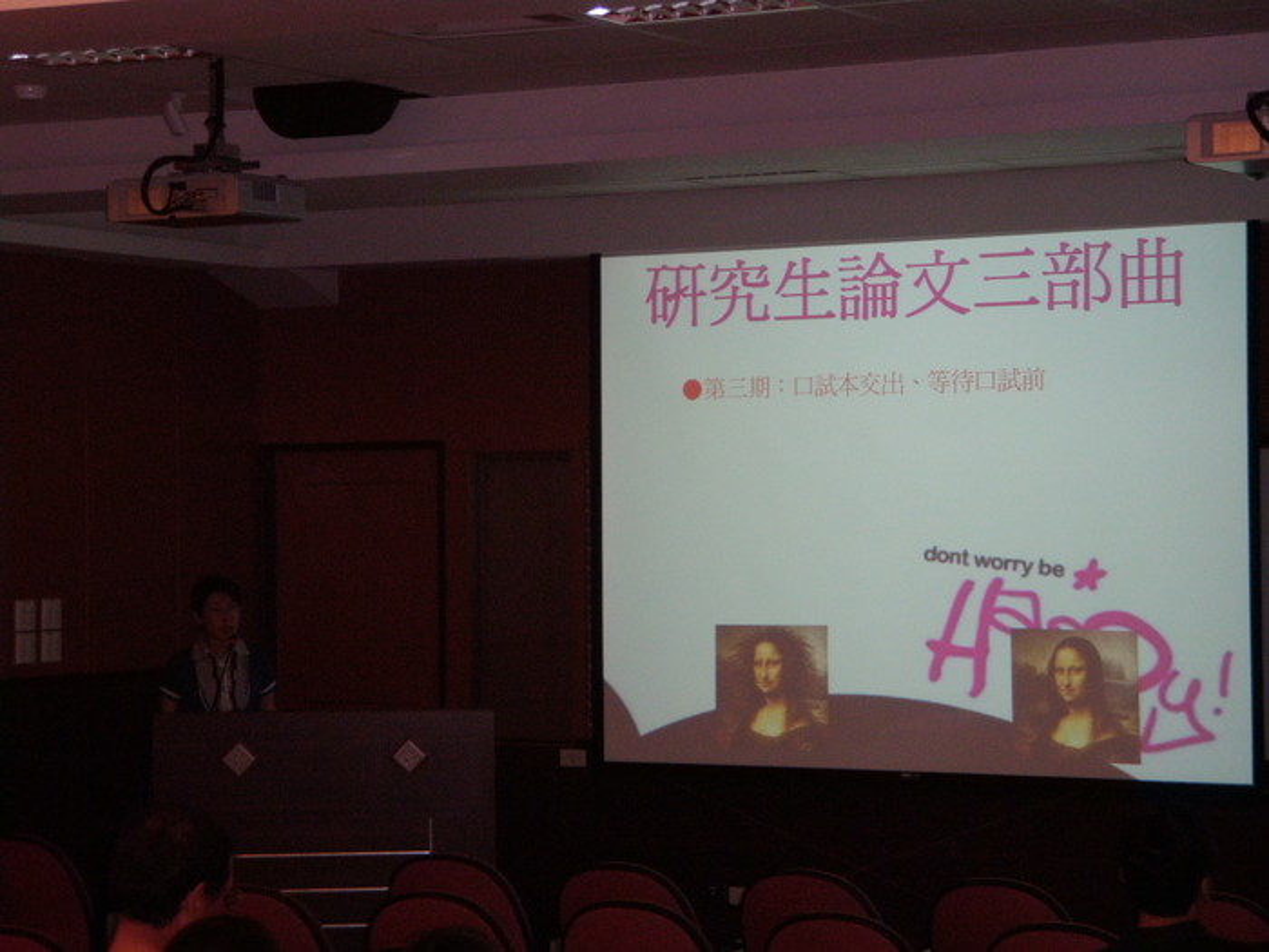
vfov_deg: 14.4
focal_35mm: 103
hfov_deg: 19.1
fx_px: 3776
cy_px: 476
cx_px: 634
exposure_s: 1/80
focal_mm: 18.28
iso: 320
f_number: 4.8
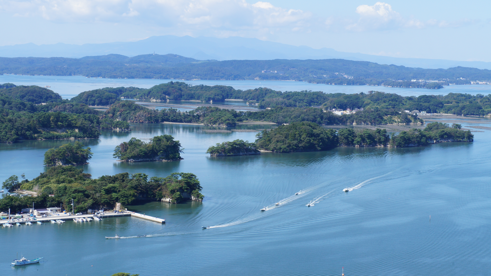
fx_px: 1127
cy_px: 144
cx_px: 245
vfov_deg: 14.0
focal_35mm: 87
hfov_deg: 24.6
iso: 200
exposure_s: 1/160
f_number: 13
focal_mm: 55
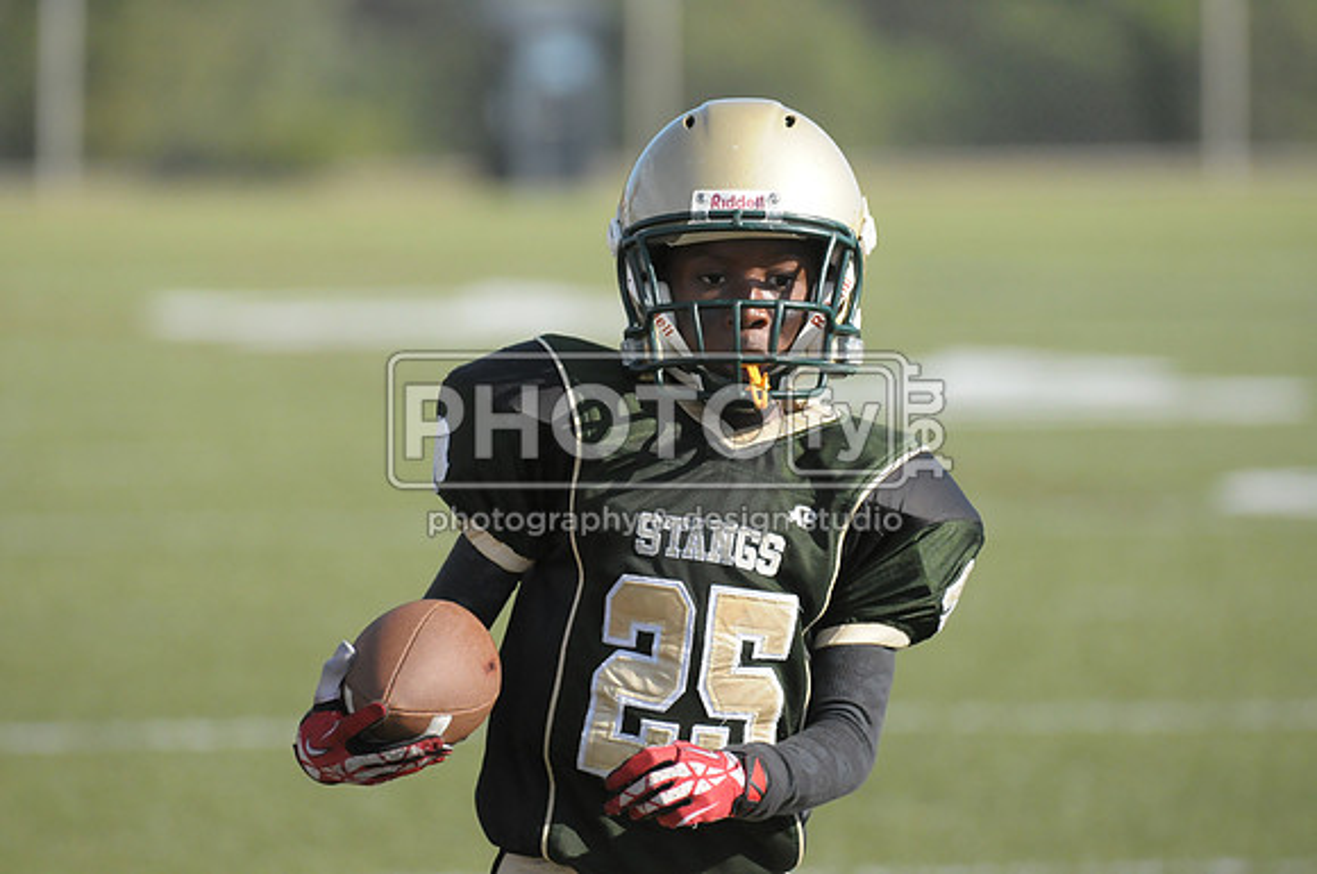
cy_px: 437
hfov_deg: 5.1
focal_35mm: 405
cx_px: 658
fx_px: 14795
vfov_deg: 3.4
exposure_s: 1/6400
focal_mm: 270
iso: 1600
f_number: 4
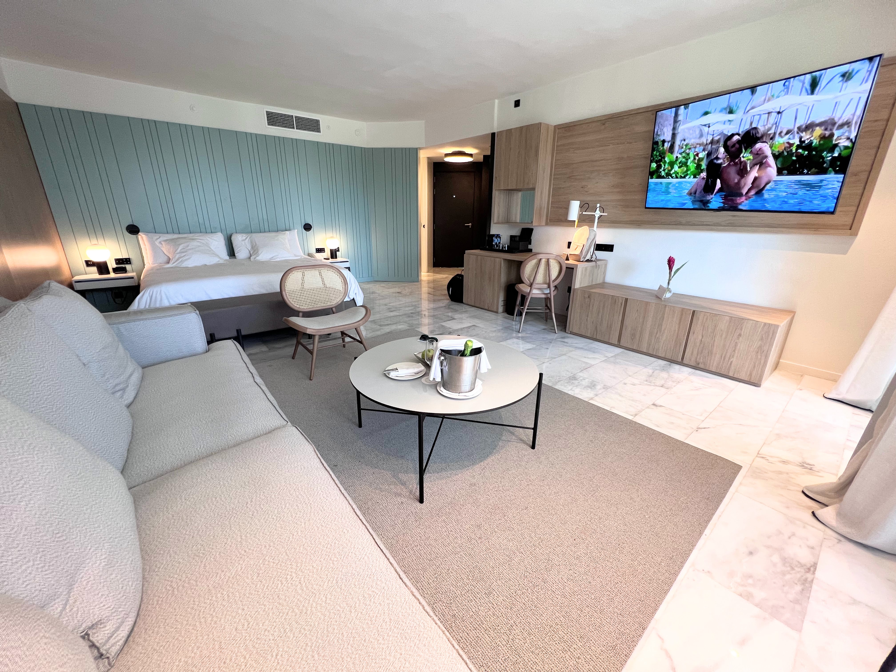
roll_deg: -0.2
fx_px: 336
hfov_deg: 106.2
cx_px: 448
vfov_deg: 89.9
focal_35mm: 13
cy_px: 336
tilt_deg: -19.0
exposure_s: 1/50
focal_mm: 1.57
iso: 160
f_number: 1.8
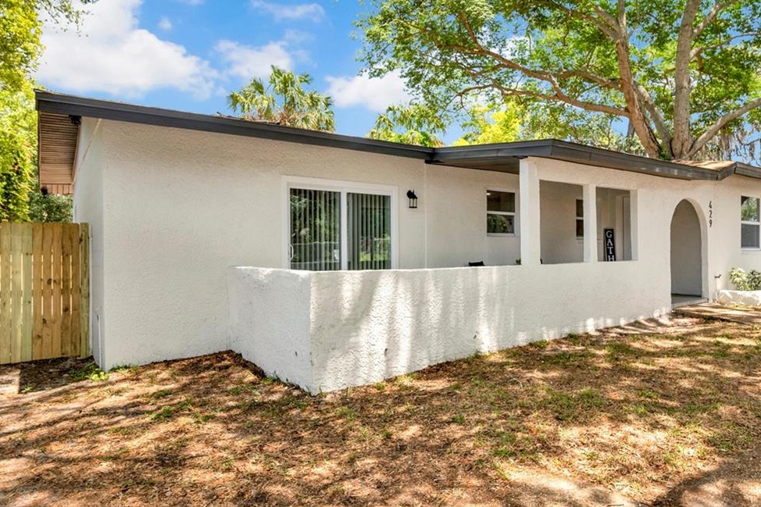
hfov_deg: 75.5
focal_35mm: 23
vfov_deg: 55.1
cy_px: 256
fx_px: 486
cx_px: 443
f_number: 6.3
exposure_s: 1/400
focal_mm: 14
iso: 250
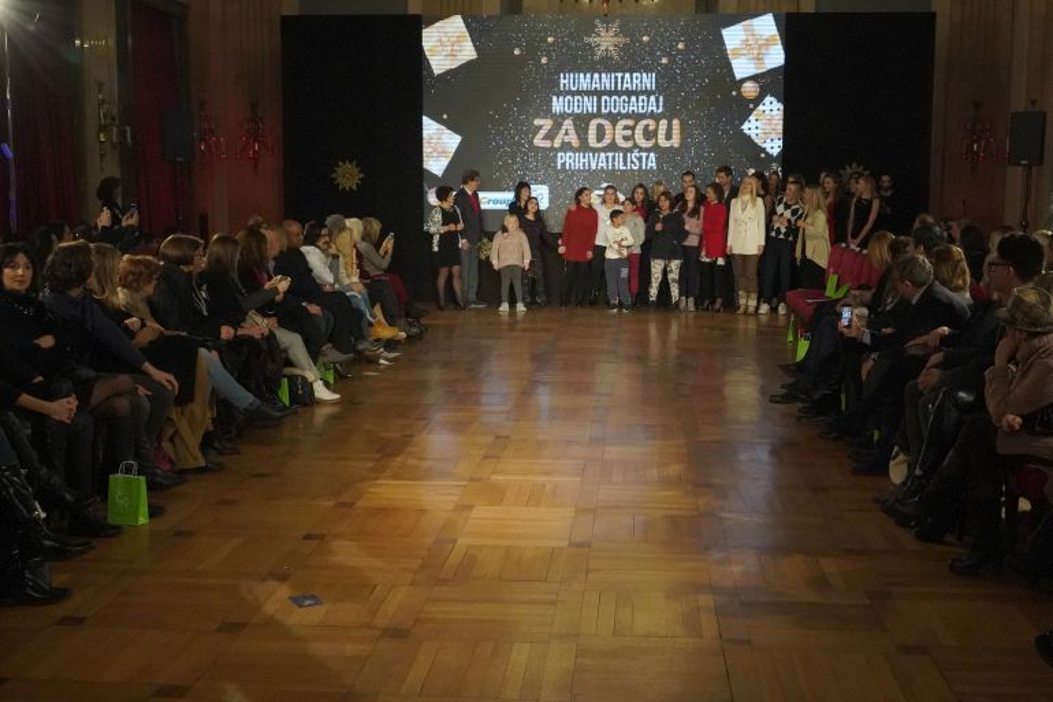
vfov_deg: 31.9
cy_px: 351
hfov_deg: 46.4
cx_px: 526
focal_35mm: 42
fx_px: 1228
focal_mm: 28
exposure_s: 1/640
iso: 12800
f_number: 8
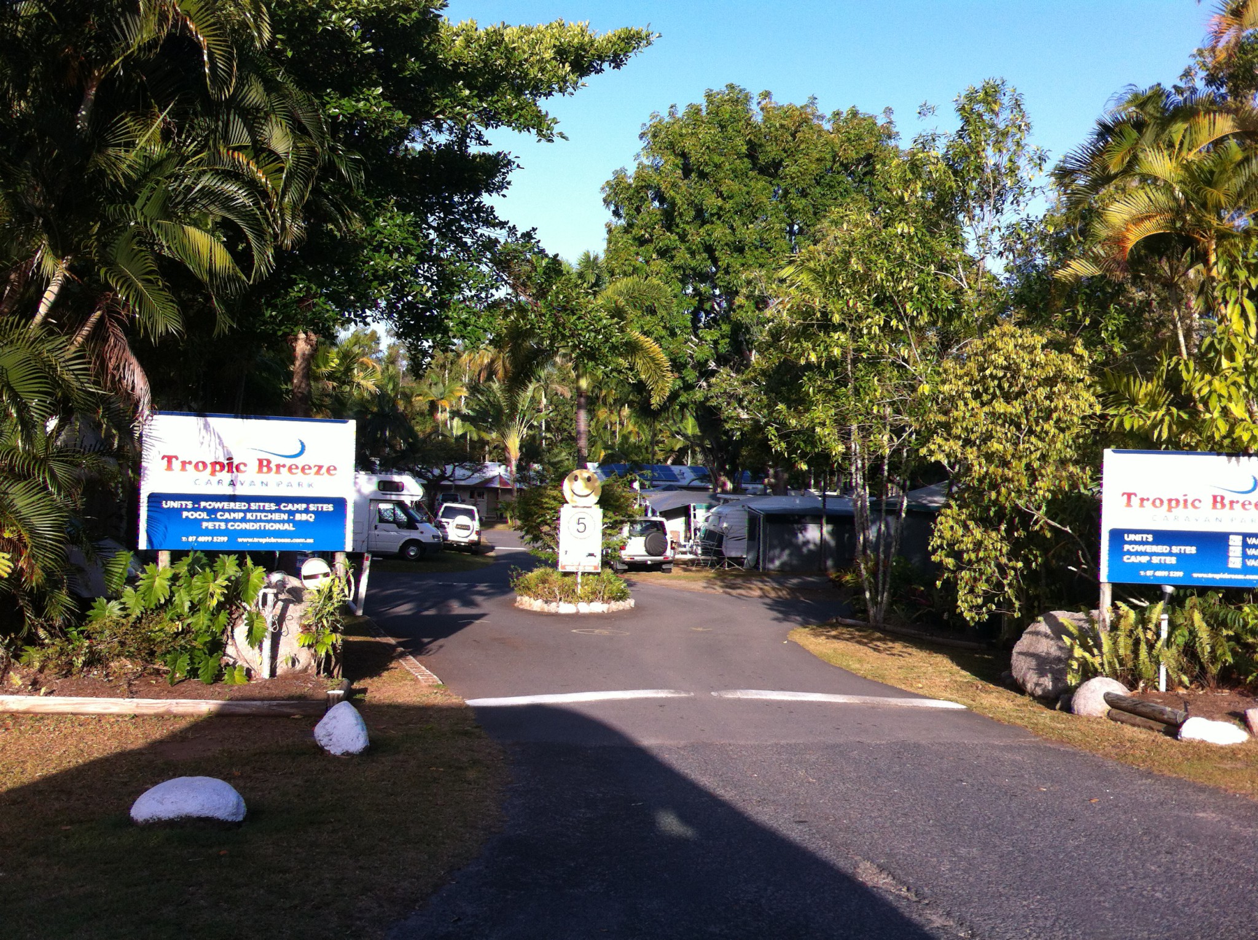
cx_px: 629
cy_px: 470
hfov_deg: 52.7
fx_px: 1270
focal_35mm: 35
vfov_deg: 40.6
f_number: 2.8
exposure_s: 1/603
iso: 80
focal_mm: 3.85
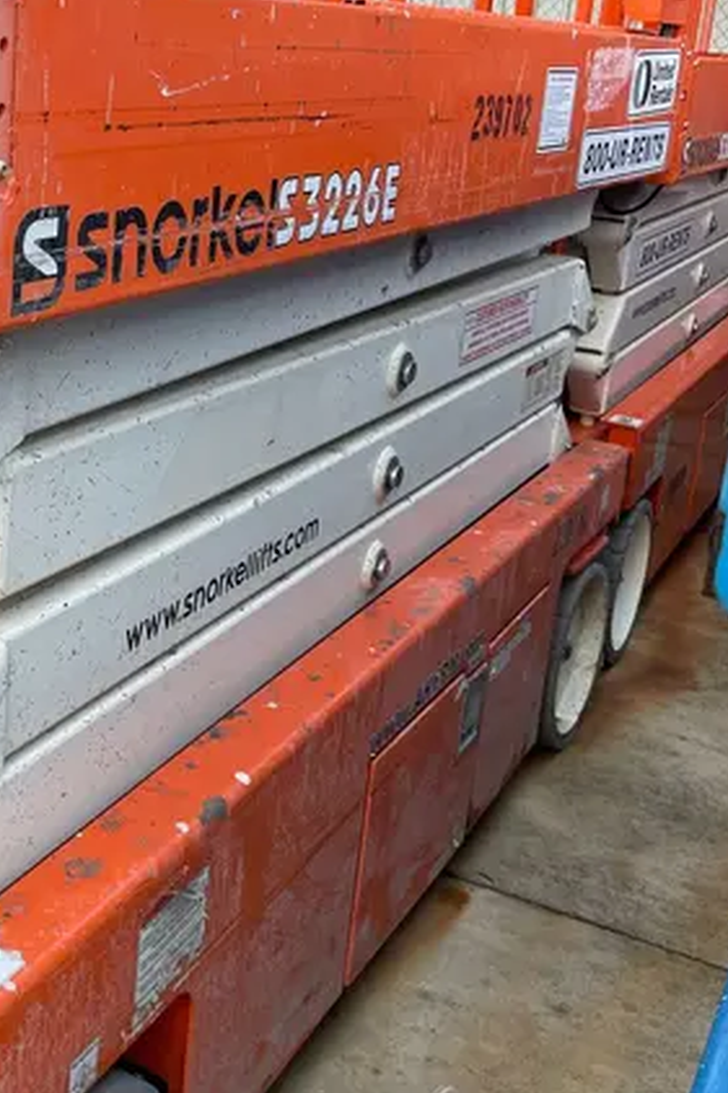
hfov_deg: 27.6
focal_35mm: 47
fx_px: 1427
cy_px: 398
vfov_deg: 41.6
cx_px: 73
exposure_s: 1/121
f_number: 1.6
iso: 100
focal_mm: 4.2
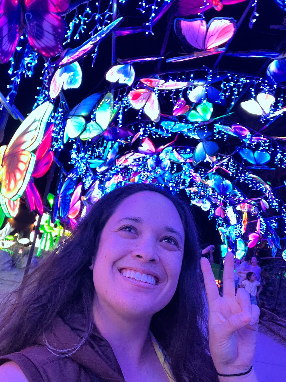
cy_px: 191
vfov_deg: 60.0
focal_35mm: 30
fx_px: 330
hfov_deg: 46.8
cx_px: 143
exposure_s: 1/24
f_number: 2.2
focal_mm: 2.71
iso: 640
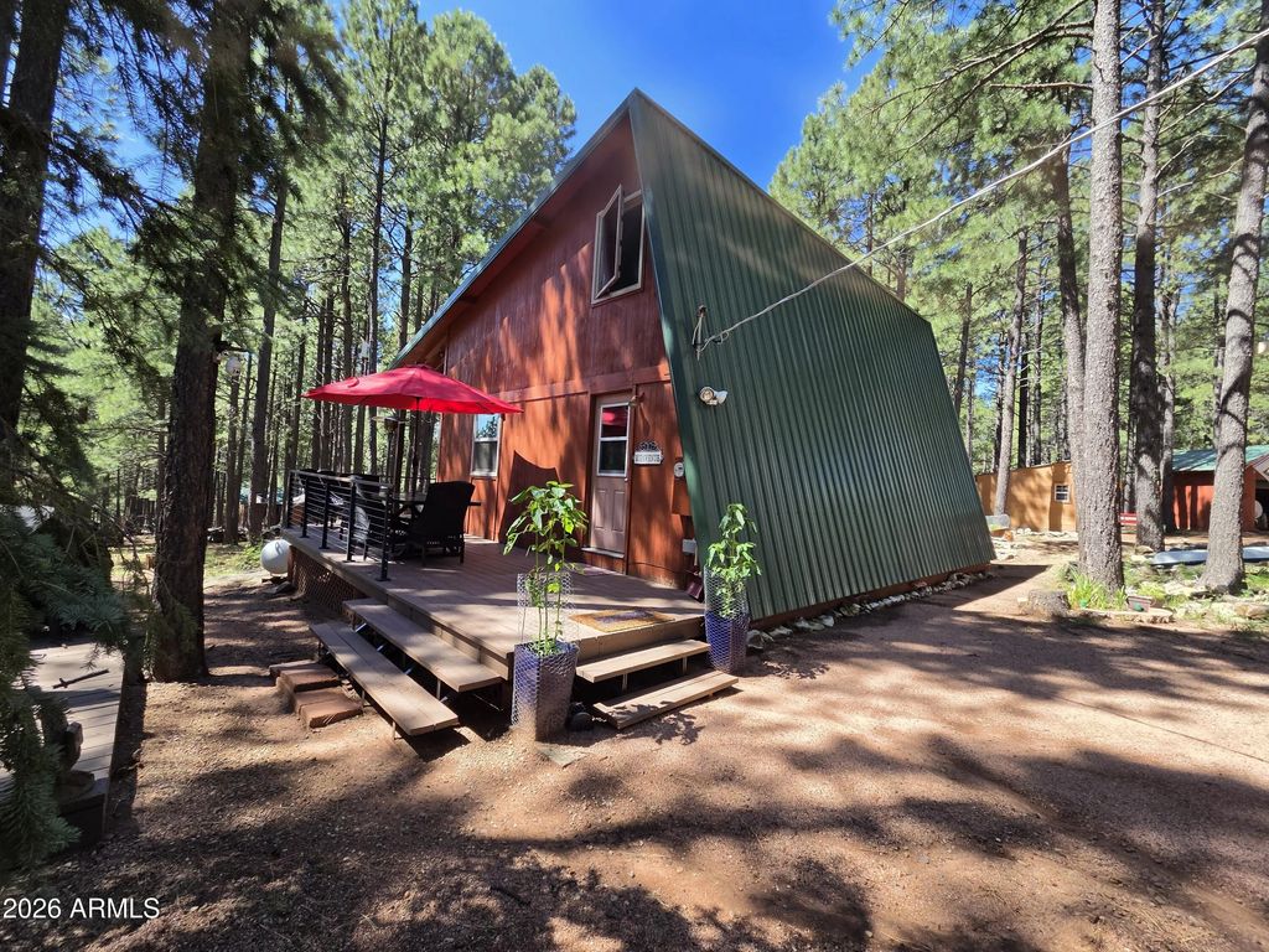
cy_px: 476
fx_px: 477
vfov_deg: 89.9
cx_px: 634
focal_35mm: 13
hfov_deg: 106.2
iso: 100
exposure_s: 1/827
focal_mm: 2.2
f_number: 2.2
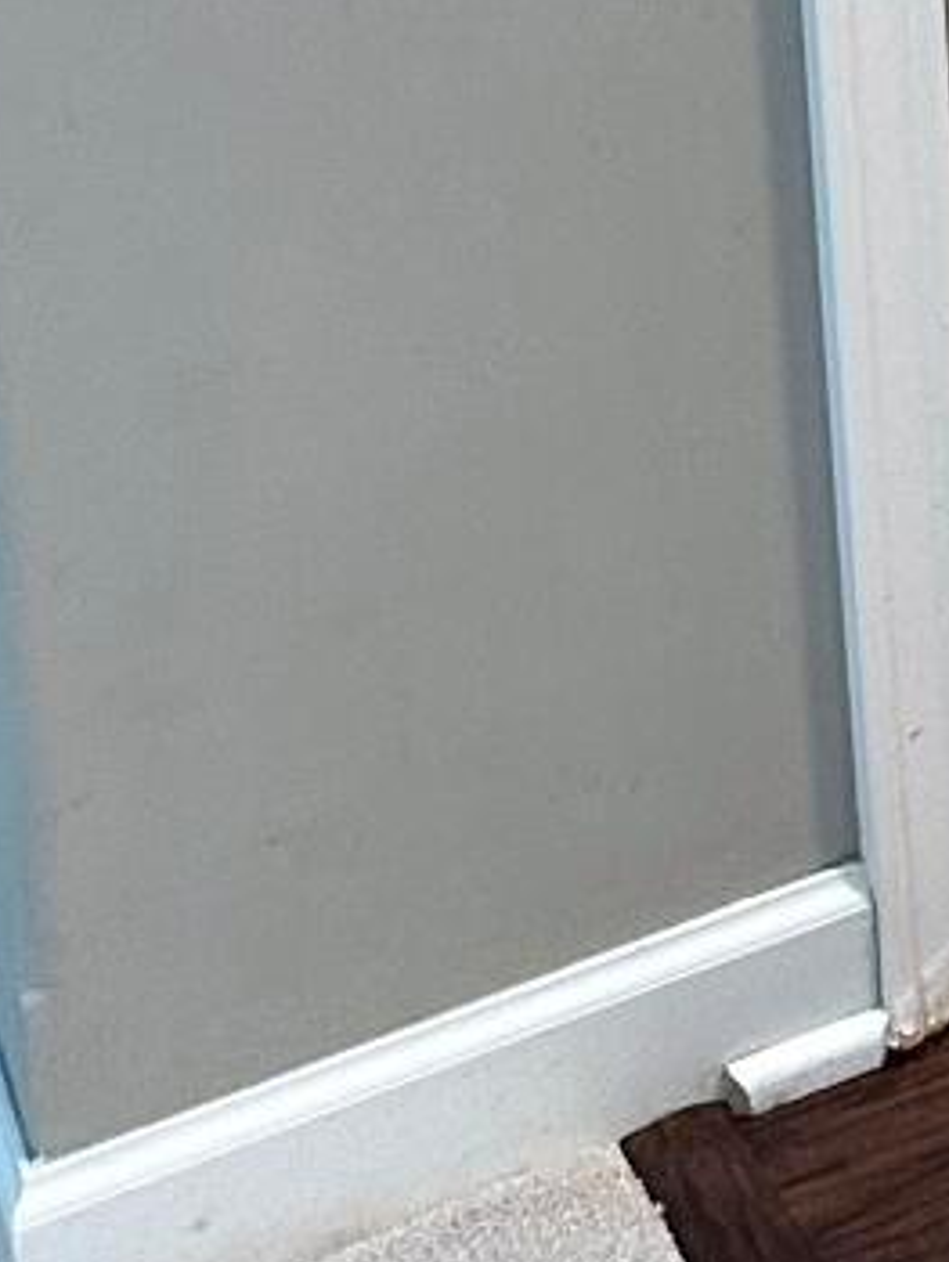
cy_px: -1399
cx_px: 2418
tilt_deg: -12.1
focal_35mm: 137
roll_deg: -2.5
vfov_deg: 12.4
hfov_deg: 9.4
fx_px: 5002
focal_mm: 6.86
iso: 125
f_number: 1.78
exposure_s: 1/60
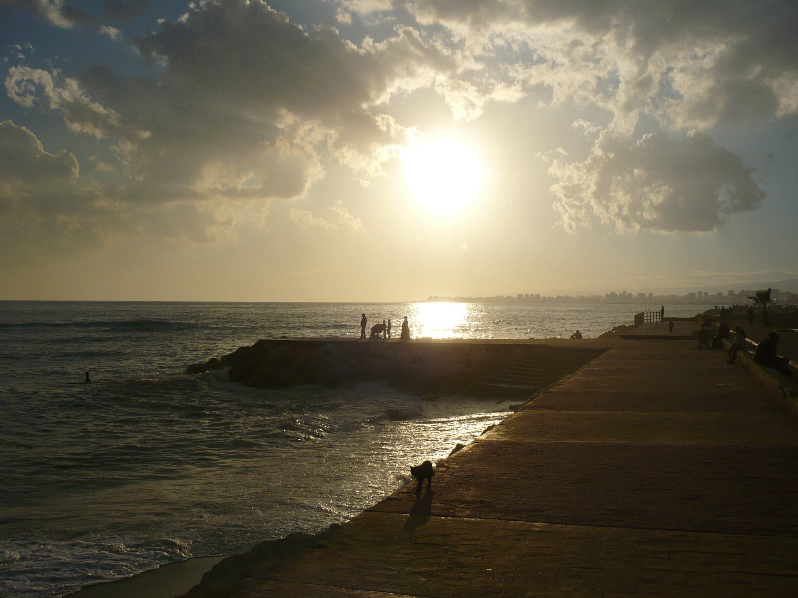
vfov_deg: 40.7
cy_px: 299
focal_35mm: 35
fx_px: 807
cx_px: 399
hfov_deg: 52.6
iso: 100
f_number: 8
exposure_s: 1/1300
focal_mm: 5.8
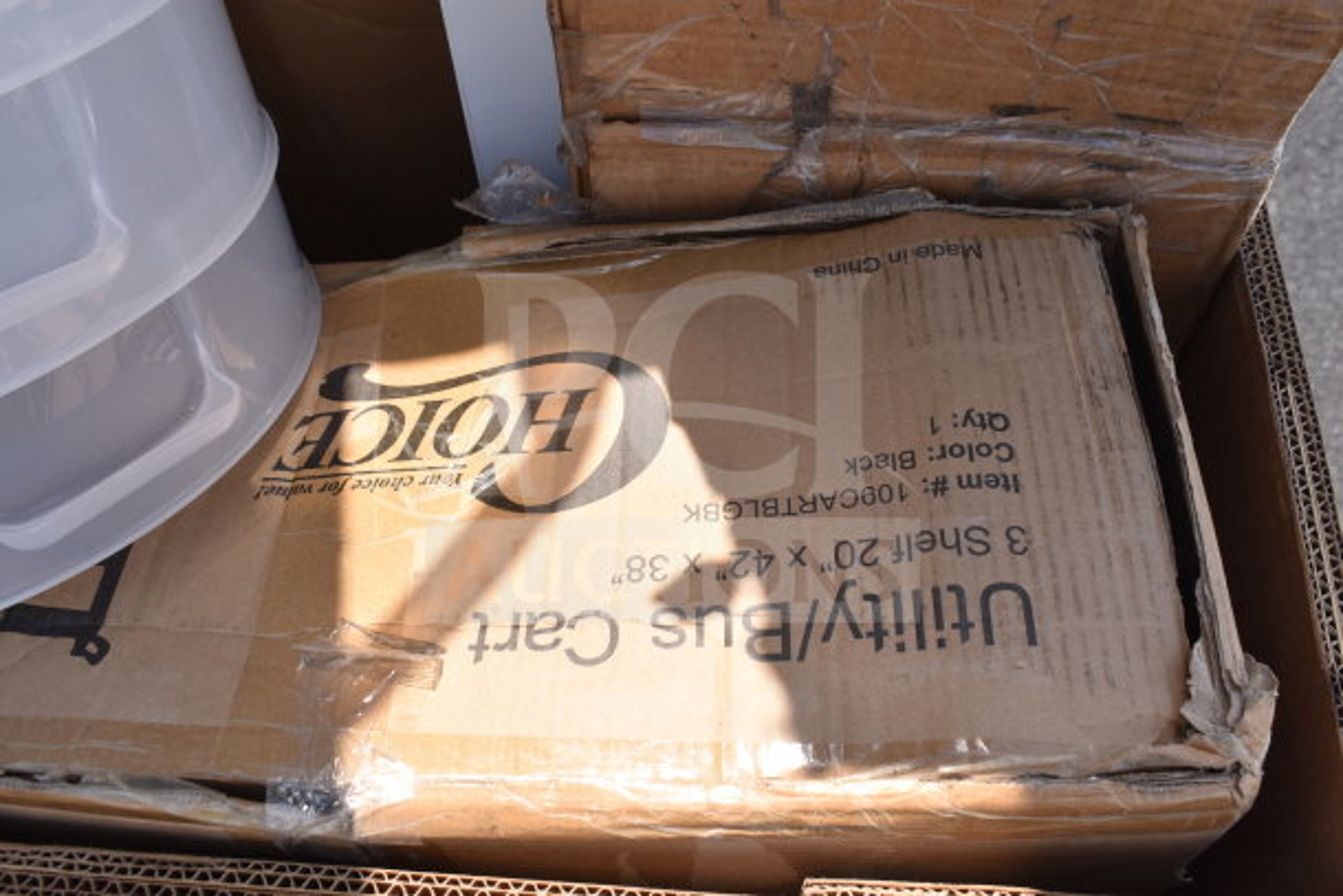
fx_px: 1231
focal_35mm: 33
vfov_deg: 40.0
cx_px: 672
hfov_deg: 57.2
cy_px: 448
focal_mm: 22
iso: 200
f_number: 6.3
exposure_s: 1/400
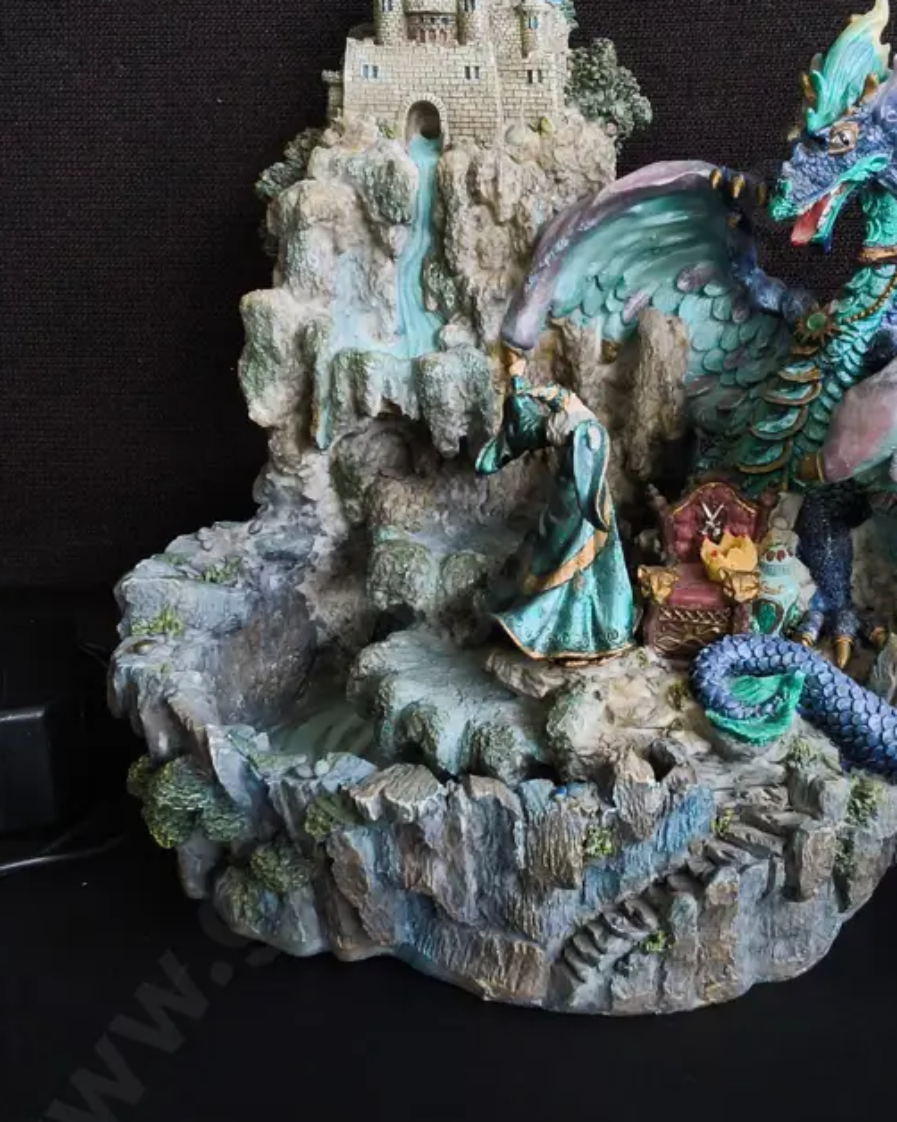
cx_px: 552
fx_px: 1428
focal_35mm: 43
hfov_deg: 34.7
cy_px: 490
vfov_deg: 42.8
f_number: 2
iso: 125
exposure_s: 1/120
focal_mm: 2.87
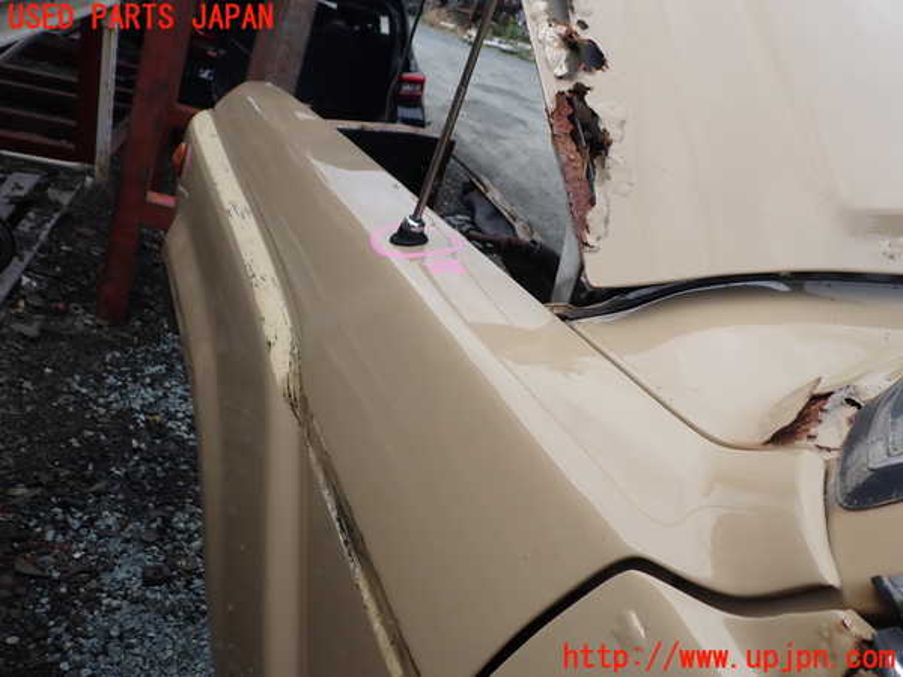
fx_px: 783
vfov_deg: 46.8
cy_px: 338
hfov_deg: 60.0
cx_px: 452
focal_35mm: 30
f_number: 3.2
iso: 100
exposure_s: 1/800
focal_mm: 5.4
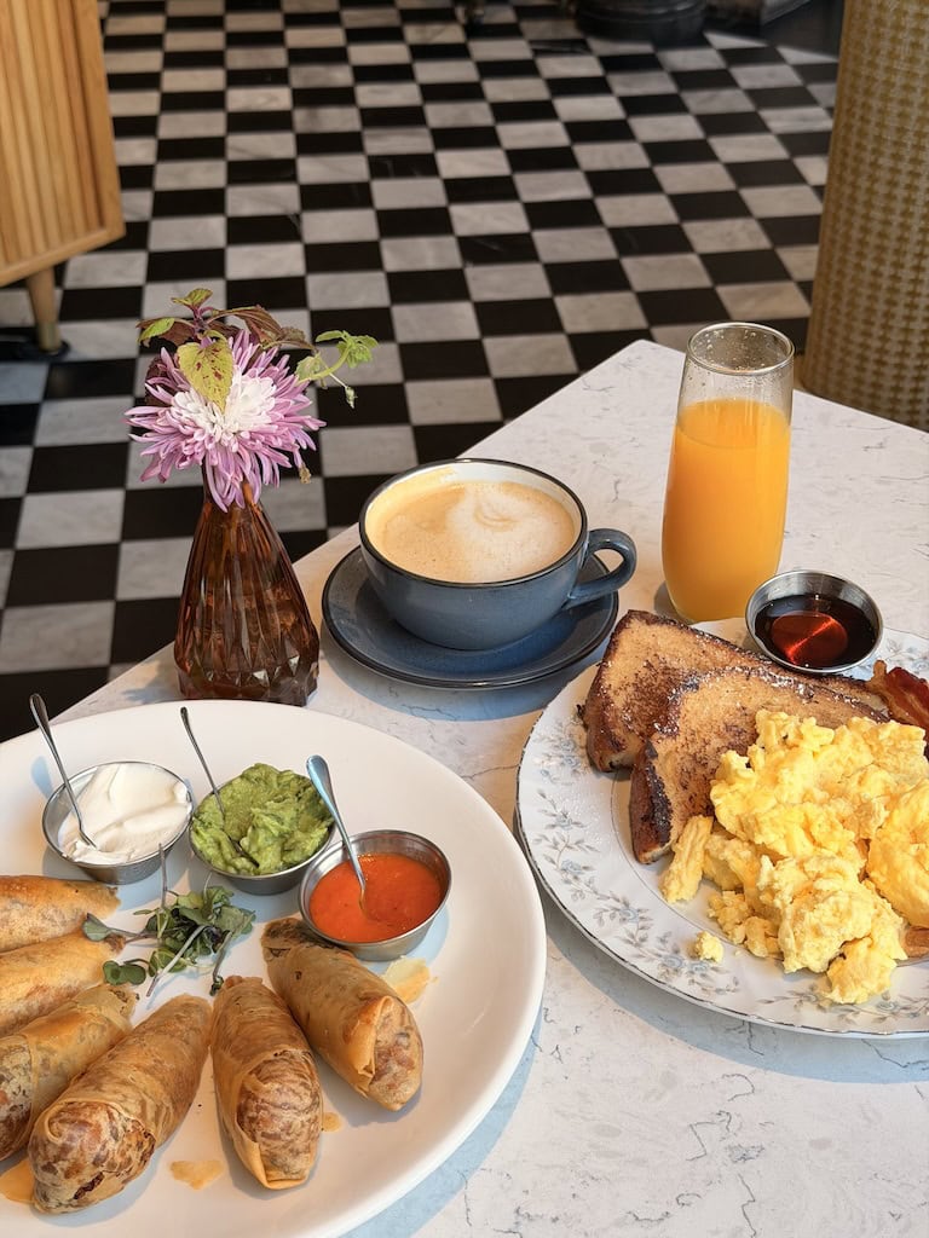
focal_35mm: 48
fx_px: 1718
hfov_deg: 30.3
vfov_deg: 39.7
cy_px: 619
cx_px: 464
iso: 50
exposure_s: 1/120
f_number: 1.8
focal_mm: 6.8
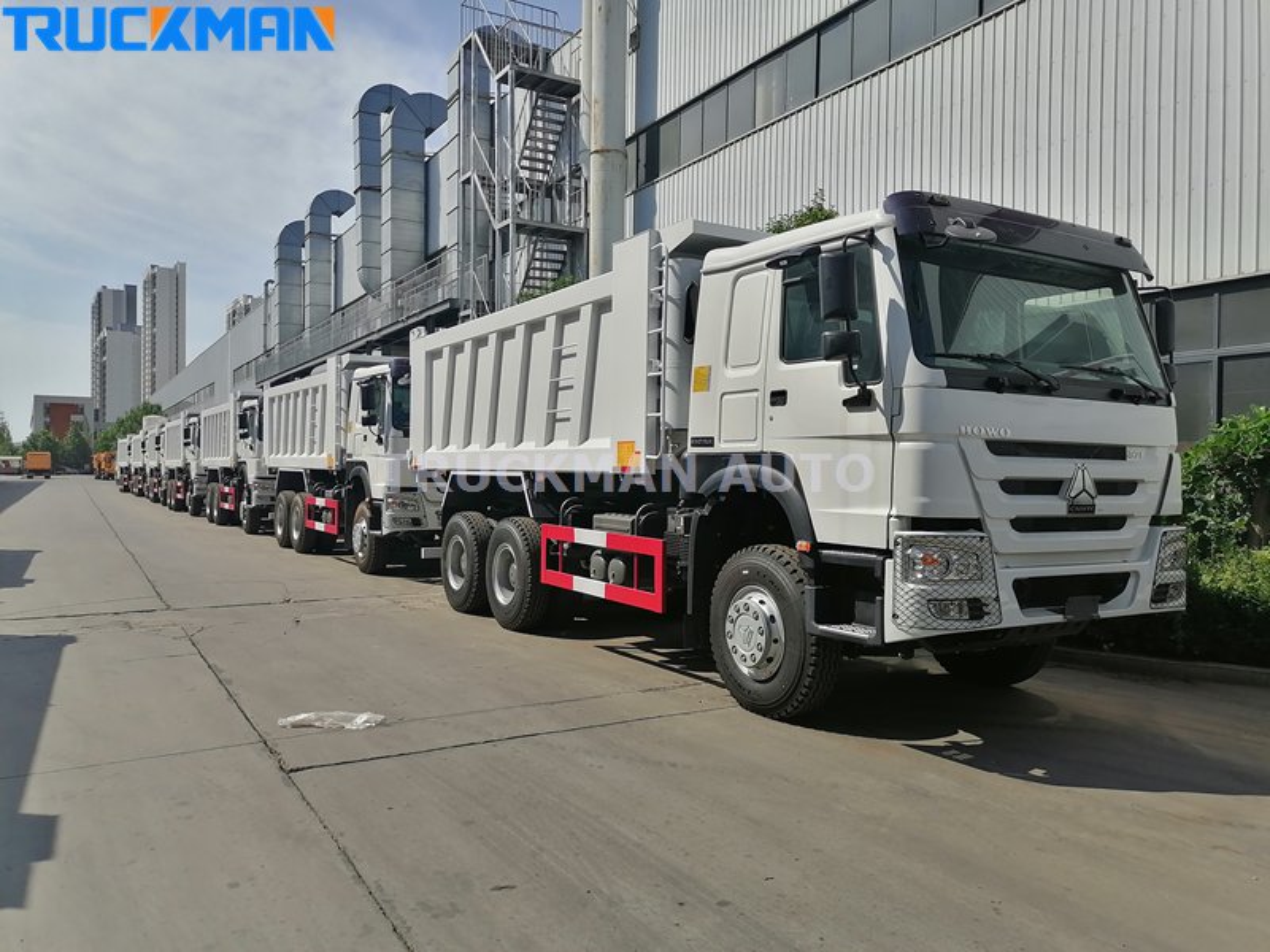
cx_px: 635
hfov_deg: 65.3
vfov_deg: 51.4
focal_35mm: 27
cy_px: 476
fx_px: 991
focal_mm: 5.3
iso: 50
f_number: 1.8
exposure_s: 1/1664
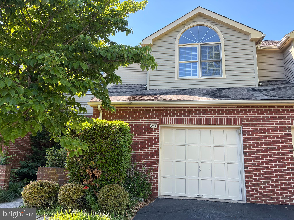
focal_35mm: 26
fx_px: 221
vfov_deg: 53.1
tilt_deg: +11.5
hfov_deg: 67.3
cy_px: 110
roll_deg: -1.2
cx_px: 147
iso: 64
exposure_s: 1/485
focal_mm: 5.96
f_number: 1.6
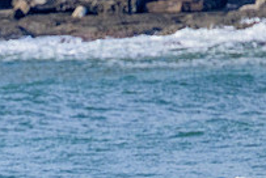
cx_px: -21
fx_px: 16886
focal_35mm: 2282
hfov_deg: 0.9
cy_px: 249
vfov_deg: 0.6
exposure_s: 1/2000
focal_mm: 800
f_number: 11
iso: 1600
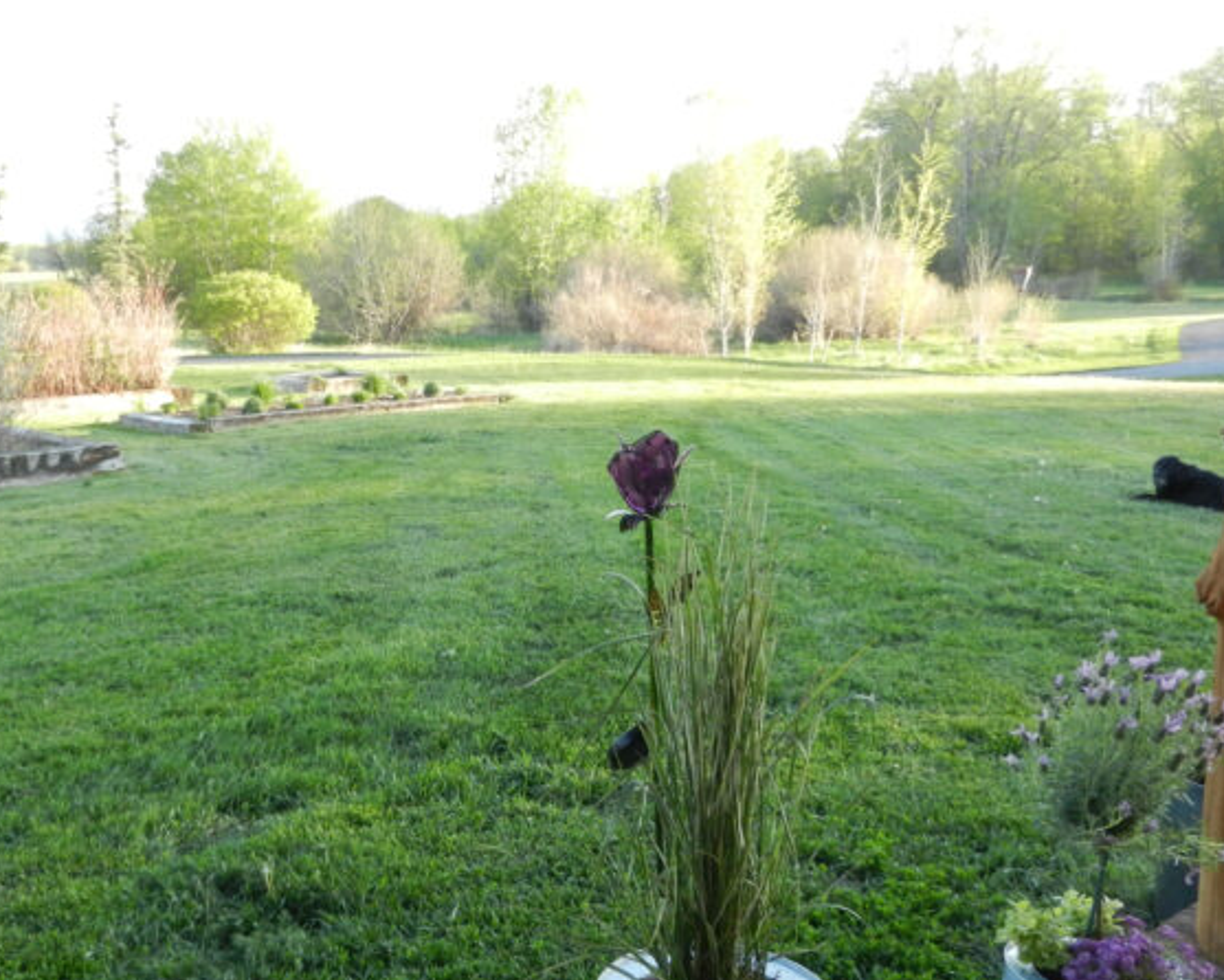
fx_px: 1413
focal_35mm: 39
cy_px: 609
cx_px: 444
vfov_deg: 38.0
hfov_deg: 46.3
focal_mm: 5.1
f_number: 3.6
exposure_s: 1/250
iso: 400
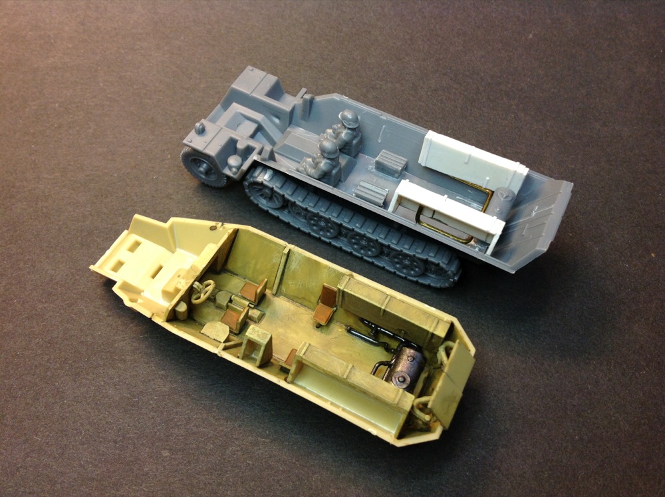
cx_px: 332
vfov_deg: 40.6
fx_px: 671
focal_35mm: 35
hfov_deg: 52.7
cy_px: 248
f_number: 2.4
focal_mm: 4.28
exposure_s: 1/100
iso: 100
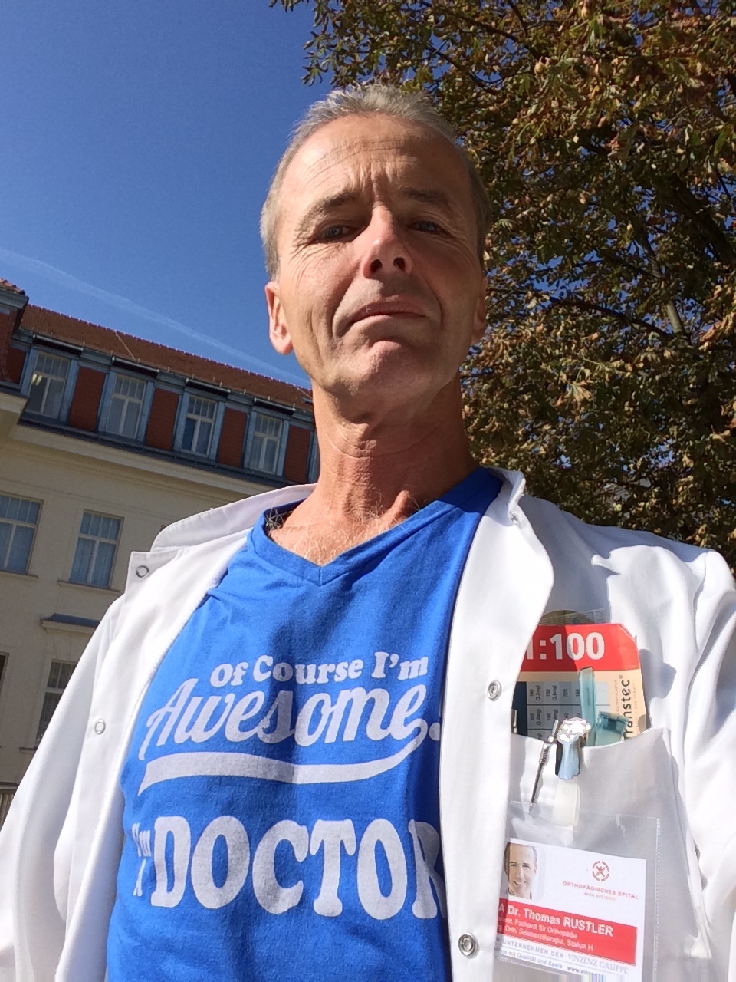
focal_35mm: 31
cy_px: 491
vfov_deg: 58.4
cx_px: 368
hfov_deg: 45.4
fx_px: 879
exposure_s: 1/1458
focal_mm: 2.15
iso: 50
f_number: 2.4
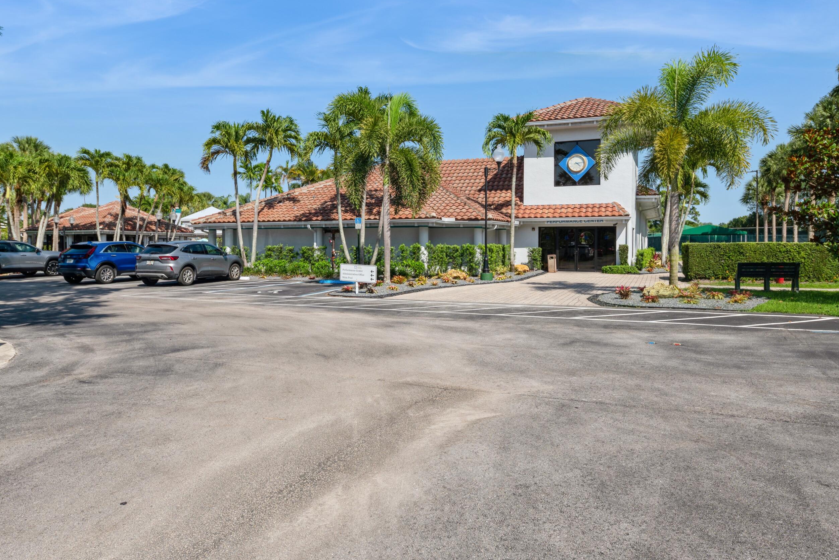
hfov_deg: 73.7
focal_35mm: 24
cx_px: 439
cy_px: 253
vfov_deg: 53.1
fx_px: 559
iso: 160
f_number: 8
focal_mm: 20
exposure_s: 1/640
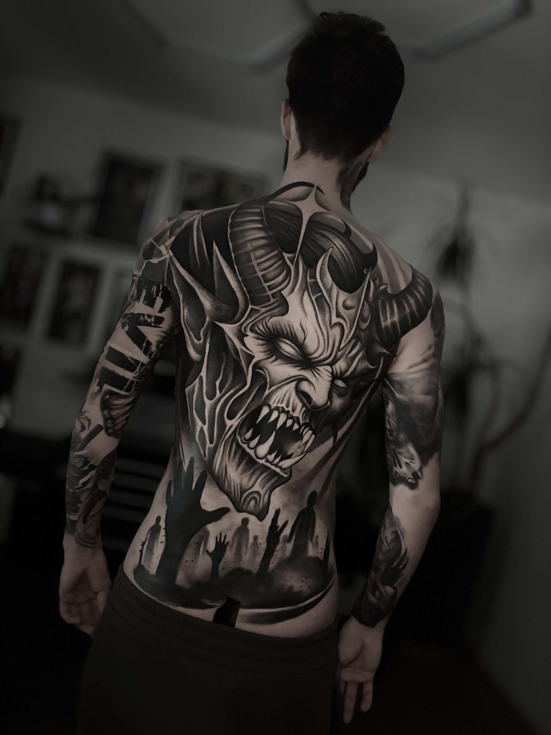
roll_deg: -13.6
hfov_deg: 53.1
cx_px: 276
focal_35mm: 26
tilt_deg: +2.9
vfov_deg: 67.3
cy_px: 368
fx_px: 552
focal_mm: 5.96
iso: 1000
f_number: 1.6
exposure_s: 1/24
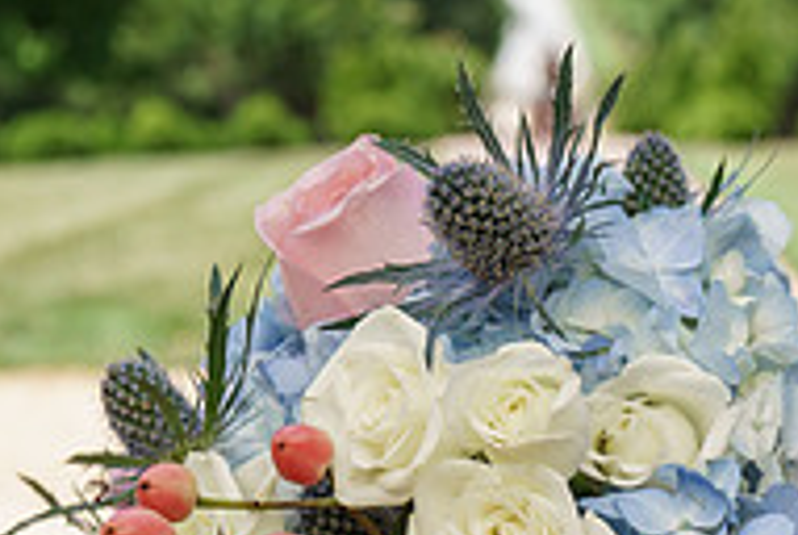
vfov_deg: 11.4
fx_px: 2642
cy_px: 590
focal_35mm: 119
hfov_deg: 17.0
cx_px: 703
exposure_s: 1/200
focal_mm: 35
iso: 100
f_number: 5
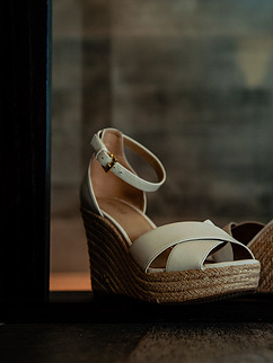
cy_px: 188
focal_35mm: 78
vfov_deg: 25.0
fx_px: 819
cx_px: 207
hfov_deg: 18.8
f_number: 3.2
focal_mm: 44
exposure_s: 1/250
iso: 640
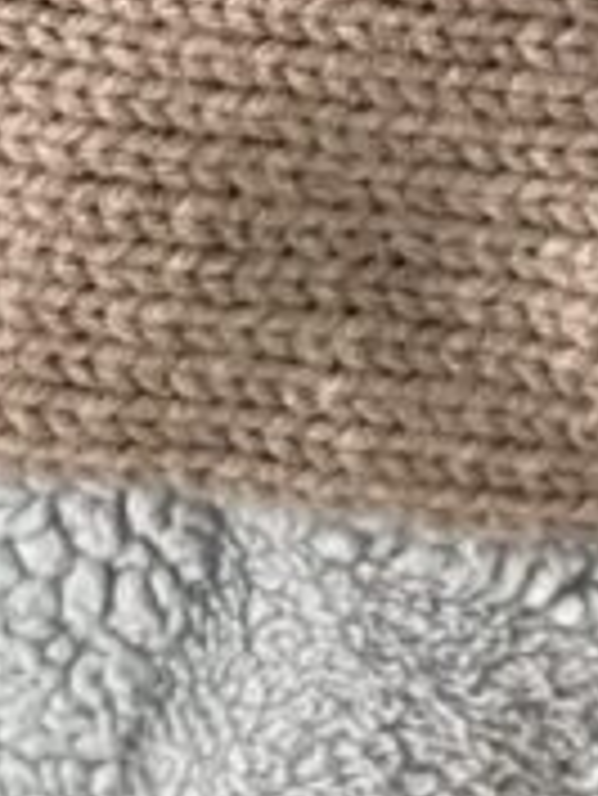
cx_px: -279
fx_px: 3451
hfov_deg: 9.6
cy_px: -355
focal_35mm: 150
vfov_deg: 12.6
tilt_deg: -70.3
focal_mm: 4.2
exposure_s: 1/40
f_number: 1.6
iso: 500
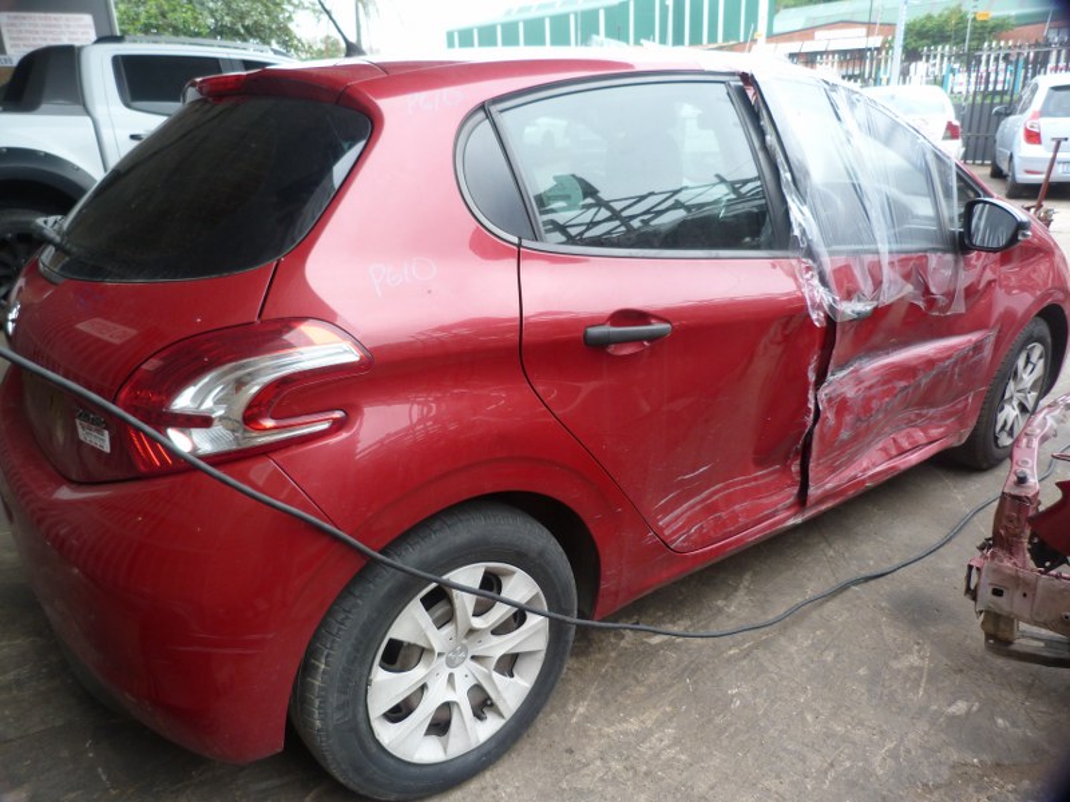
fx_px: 773
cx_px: 535
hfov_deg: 69.4
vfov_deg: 54.9
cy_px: 401
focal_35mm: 25
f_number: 2.8
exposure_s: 1/60
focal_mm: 4.5
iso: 80
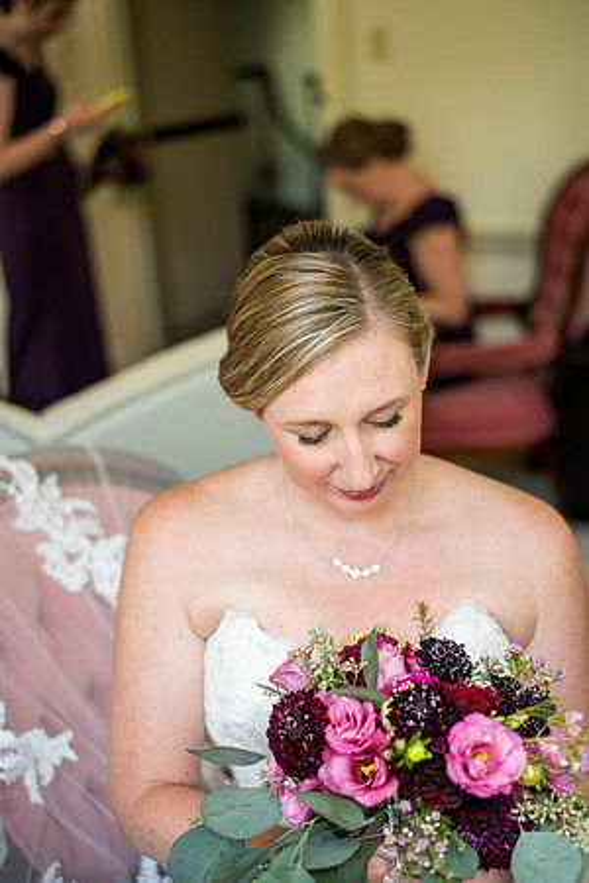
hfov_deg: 27.0
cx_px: 294
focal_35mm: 50
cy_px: 442
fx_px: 1227
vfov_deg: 39.6
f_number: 2.2
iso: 640
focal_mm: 50
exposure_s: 1/640
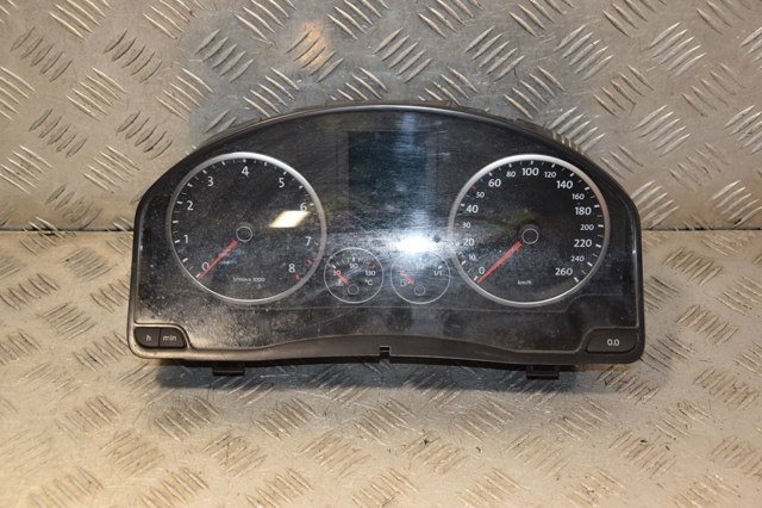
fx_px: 1333
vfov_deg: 21.5
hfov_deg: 31.9
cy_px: 254
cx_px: 381
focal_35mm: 63
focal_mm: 42
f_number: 5
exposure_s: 1/200
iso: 800
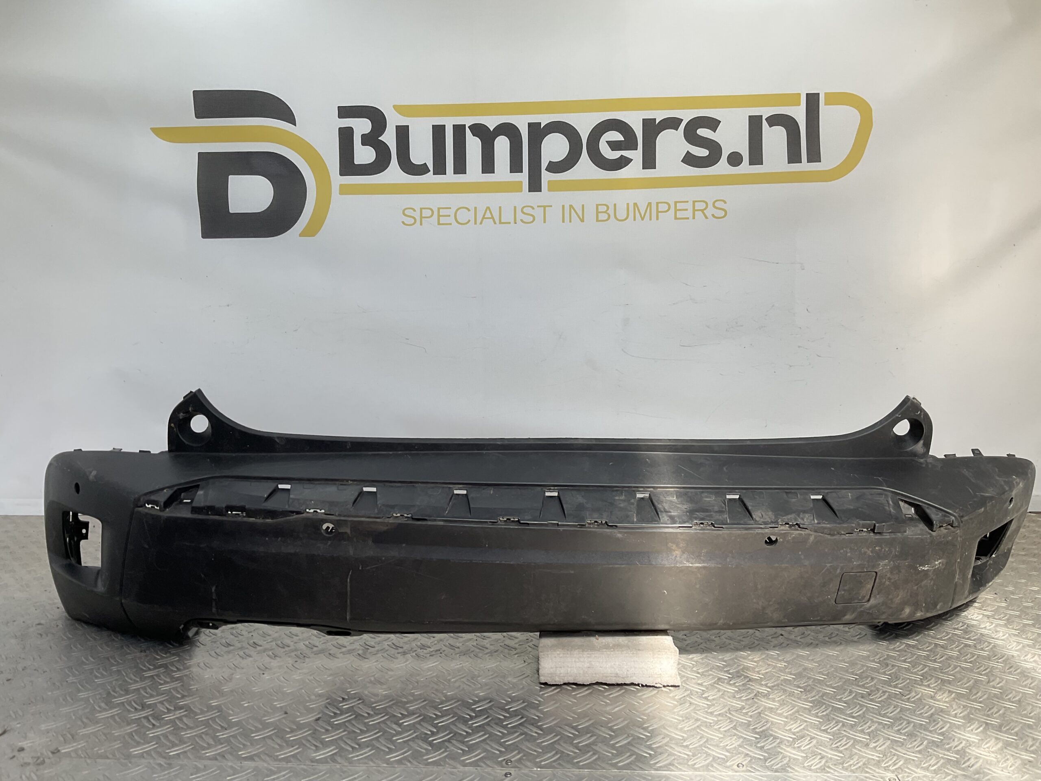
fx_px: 872
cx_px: 520
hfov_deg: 61.7
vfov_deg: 48.2
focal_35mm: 29
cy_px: 390
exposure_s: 1/291
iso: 16
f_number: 1.8
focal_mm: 3
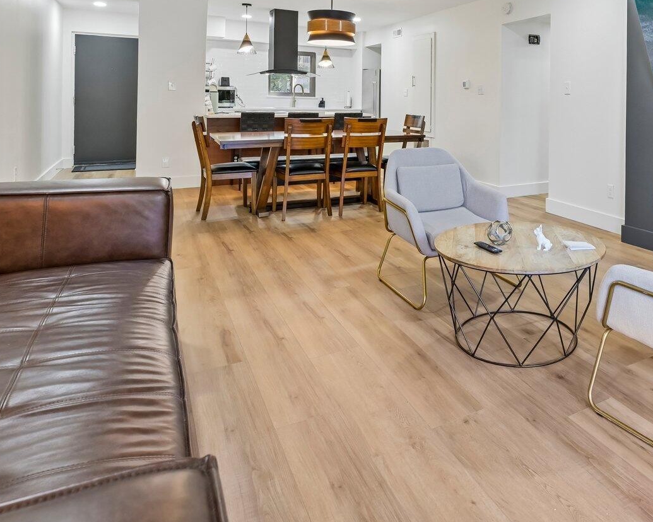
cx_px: 495
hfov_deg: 62.0
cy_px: 109
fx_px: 502
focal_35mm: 26
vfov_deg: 51.7
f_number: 8
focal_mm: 14
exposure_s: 1/13
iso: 400
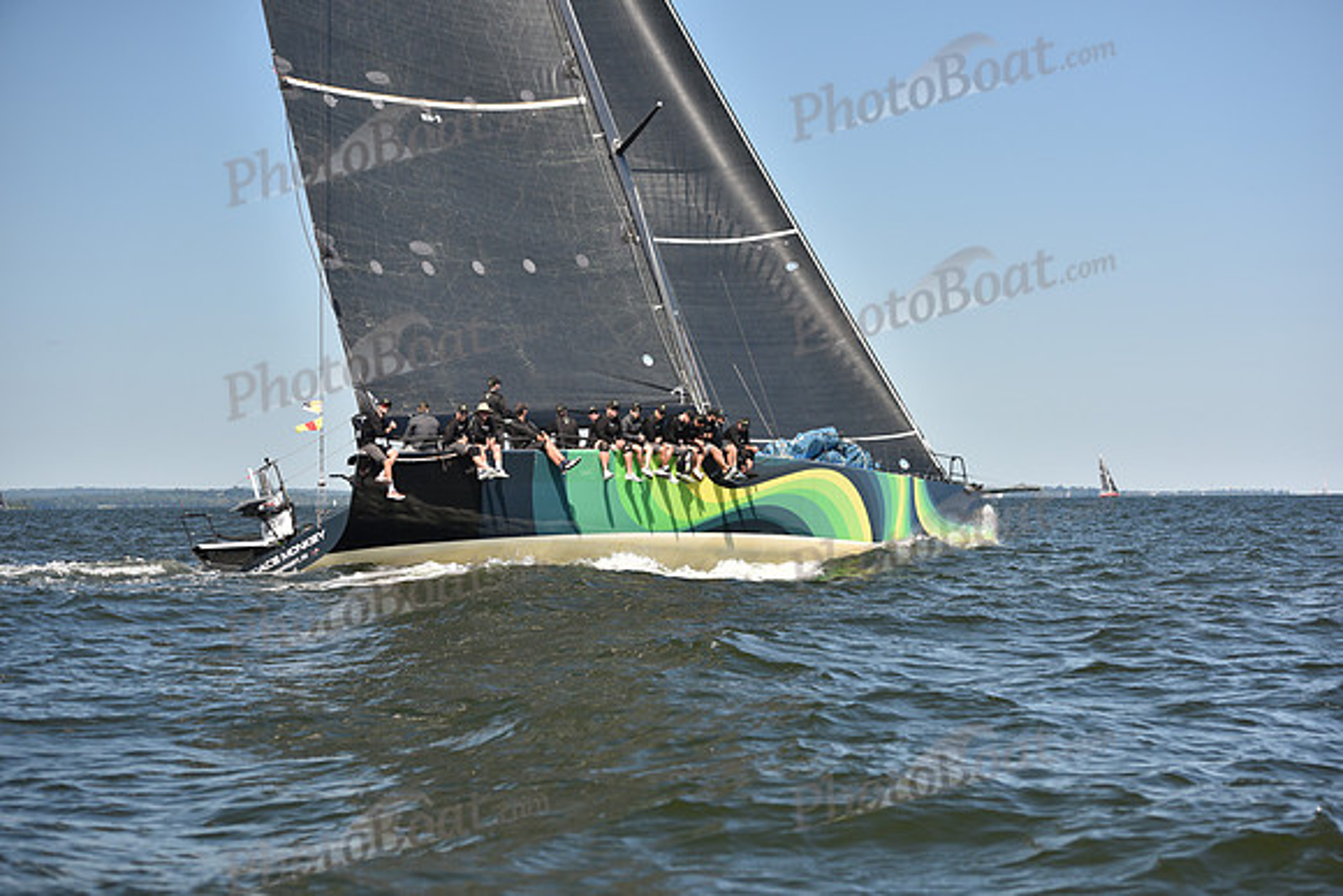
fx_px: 3060
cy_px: 448
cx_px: 672
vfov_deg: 16.7
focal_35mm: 82
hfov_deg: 24.8
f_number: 4.5
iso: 250
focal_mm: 82
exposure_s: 1/800
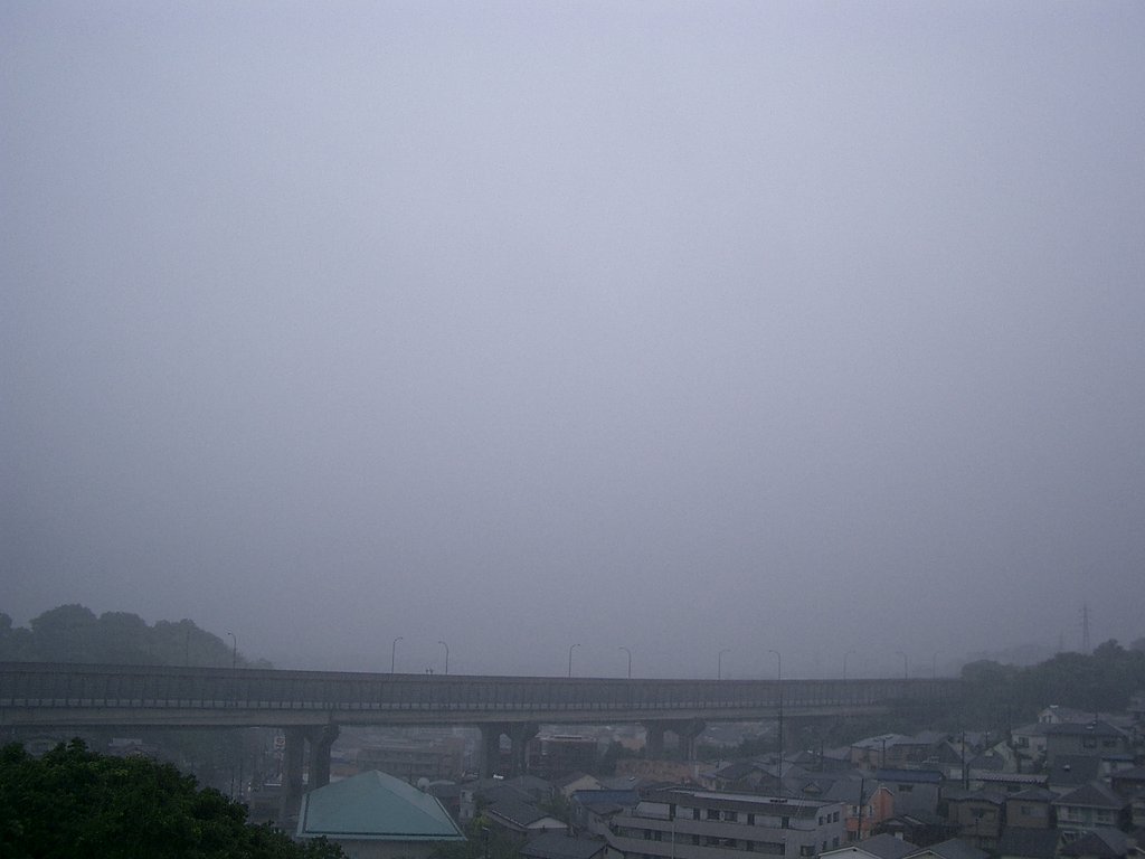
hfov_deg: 52.6
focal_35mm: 35
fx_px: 1158
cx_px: 572
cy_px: 430
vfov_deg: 40.7
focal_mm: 5.8
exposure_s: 1/160
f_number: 4.3
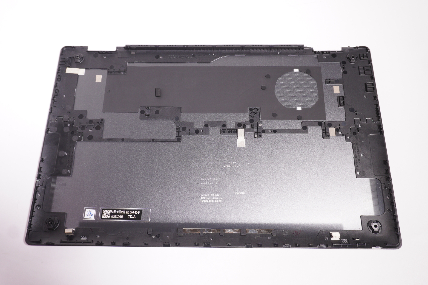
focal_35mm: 31
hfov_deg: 60.3
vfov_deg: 42.2
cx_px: 213
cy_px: 144
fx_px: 368
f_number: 5.6
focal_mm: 20
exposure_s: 1/13
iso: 200
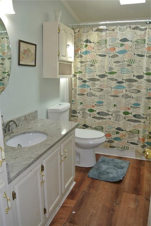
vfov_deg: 61.9
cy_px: 113
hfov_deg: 43.7
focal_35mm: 30
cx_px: 76
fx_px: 188
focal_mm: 11.4
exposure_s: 1/60
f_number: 3.5
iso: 220
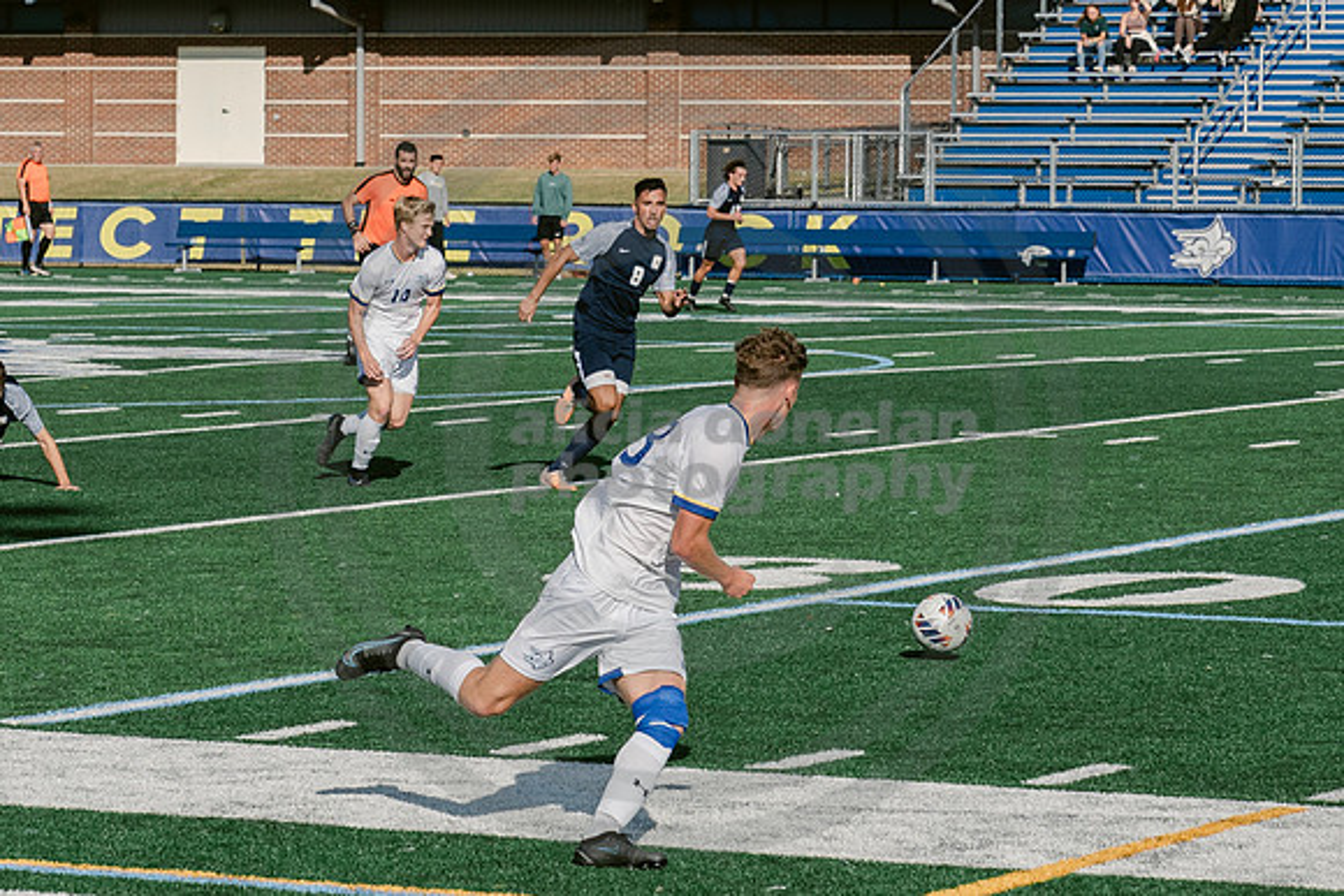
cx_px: 485
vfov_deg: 8.1
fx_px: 6359
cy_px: 460
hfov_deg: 12.1
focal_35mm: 170
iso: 640
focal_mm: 70
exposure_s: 1/4000
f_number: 5.6
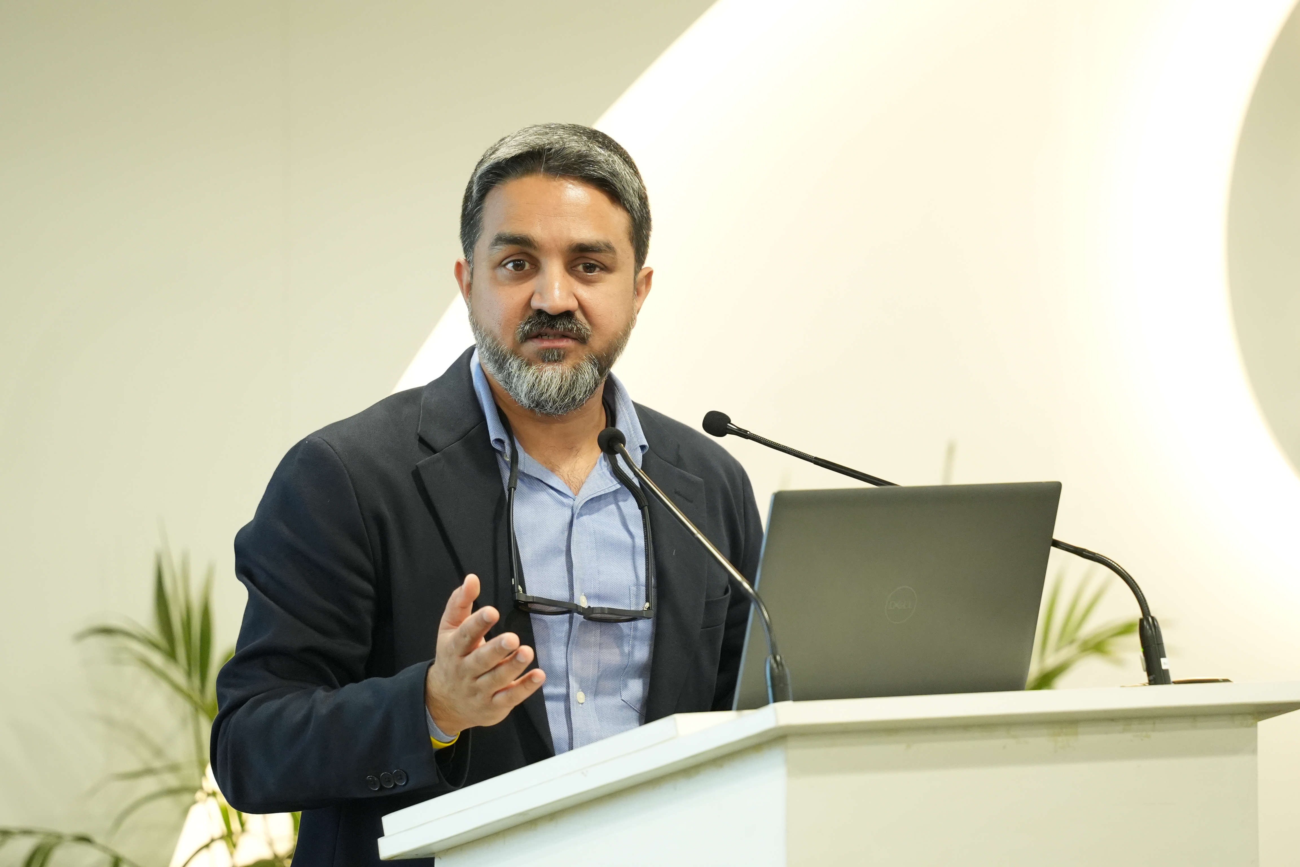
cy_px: 434
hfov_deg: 7.6
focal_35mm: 270
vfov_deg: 5.1
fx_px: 9749
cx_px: 650
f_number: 2.8
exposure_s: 1/160
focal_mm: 180
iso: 3200
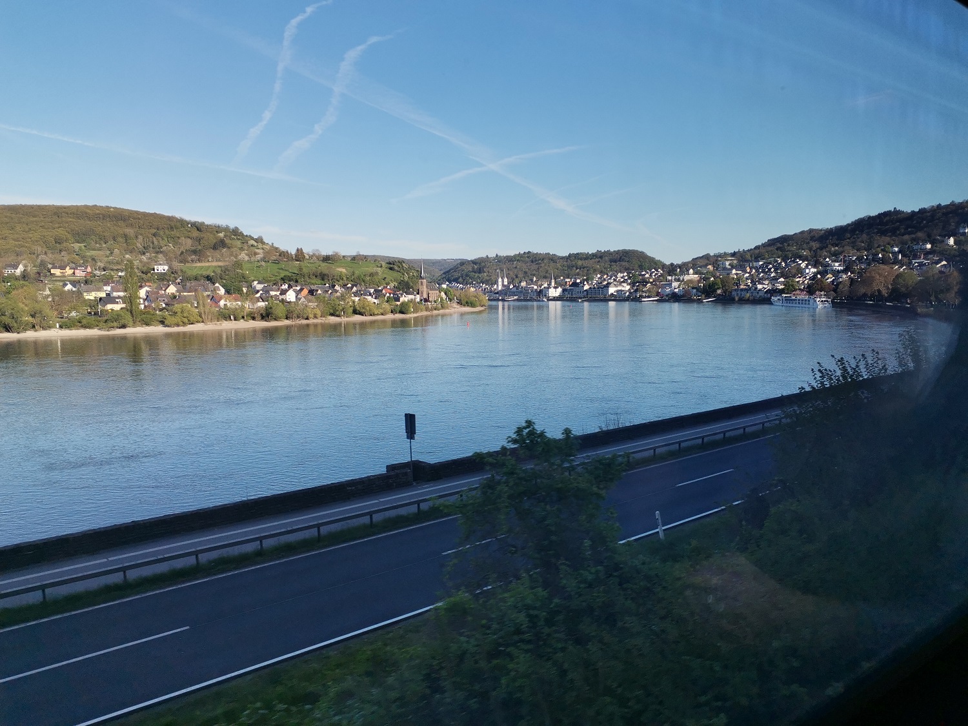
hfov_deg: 67.3
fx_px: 727
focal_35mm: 26
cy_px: 363
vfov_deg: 53.1
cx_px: 484
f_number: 1.8
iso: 50
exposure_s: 1/668
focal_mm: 4.75
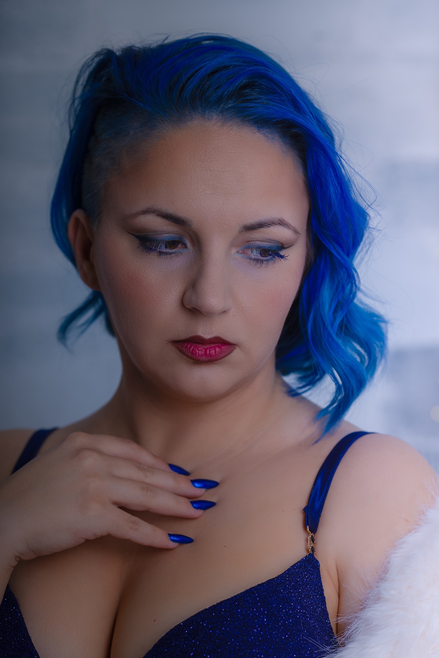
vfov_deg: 13.7
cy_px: 361
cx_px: 240
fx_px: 2744
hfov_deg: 9.1
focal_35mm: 150
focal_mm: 135
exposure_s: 1/160
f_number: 4.5
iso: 50
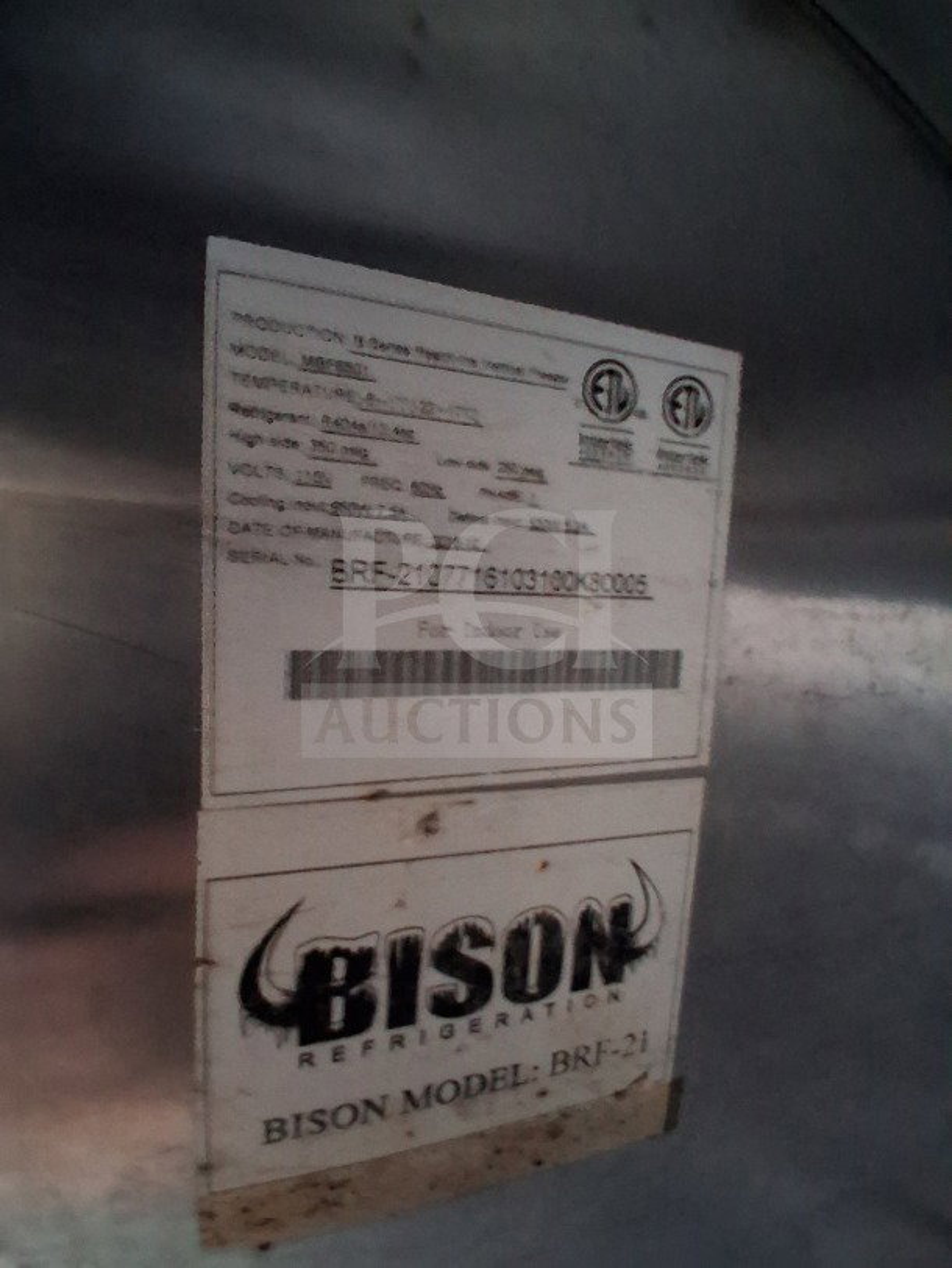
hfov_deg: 74.7
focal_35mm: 17
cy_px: 634
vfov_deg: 91.0
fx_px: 623
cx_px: 476
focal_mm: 1.4
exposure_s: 1/8
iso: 1250
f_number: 2.2
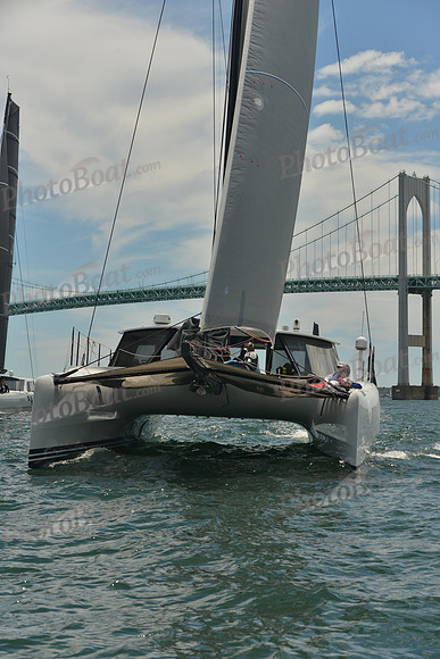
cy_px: 330
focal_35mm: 70
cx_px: 220
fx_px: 1282
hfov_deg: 19.5
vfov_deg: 28.8
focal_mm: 70
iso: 400
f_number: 6.3
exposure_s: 1/1000
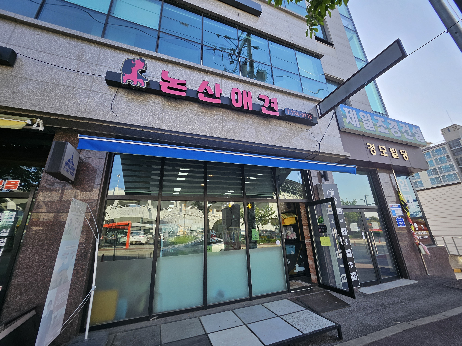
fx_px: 174
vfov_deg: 89.9
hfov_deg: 106.2
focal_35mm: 13
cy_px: 173
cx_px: 231
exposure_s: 1/217
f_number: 2.2
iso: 32
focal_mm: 1.7
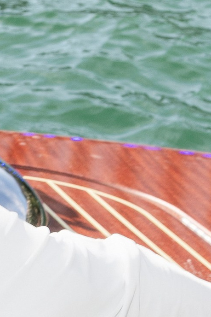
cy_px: -120
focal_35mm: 212
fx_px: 1863
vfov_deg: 9.5
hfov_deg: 6.1
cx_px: -374
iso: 100
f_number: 7.1
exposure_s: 1/250
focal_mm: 38
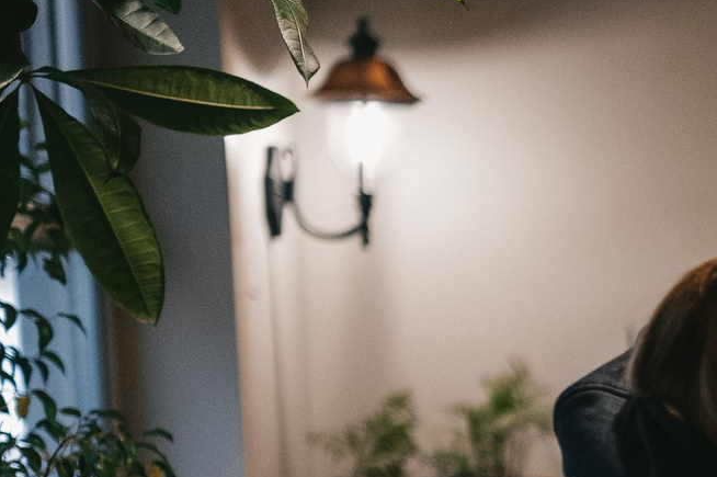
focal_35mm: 137
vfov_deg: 9.7
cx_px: 1120
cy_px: 699
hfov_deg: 13.9
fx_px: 2726
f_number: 1.4
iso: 4000
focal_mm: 35
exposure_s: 1/320
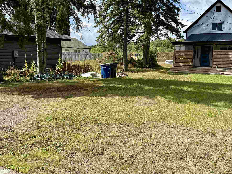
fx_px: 255
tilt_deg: -8.3
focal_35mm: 38
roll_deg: -0.2
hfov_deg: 49.0
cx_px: 121
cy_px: 94
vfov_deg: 37.7
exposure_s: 1/3584
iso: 80
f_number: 1.78
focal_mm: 6.76
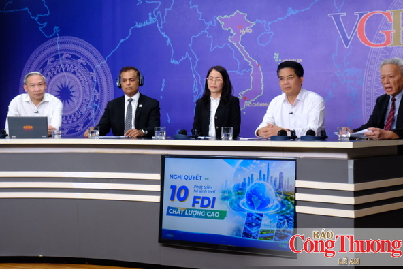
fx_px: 694
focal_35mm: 62
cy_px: 114
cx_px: 205
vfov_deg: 21.9
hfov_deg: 32.4
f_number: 7.1
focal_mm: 34.3
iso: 3200
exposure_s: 1/125
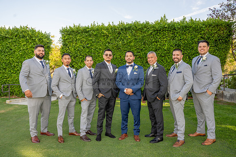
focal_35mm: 30
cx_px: 118
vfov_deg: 44.3
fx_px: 193
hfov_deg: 62.8
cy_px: 78
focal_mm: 29.5
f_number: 5.6
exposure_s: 1/160
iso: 160
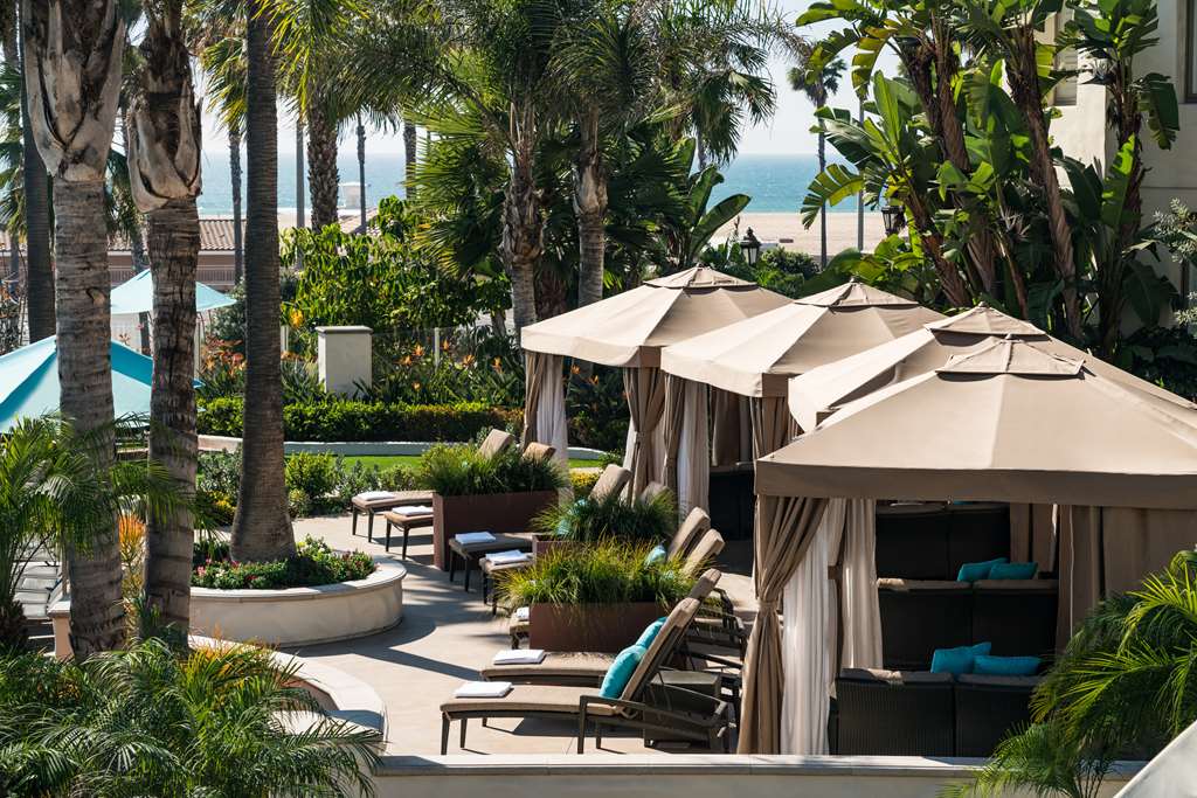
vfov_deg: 17.5
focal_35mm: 78
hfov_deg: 26.0
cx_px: 598
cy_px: 399
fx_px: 2594
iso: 100
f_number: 8
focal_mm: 78
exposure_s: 1/60
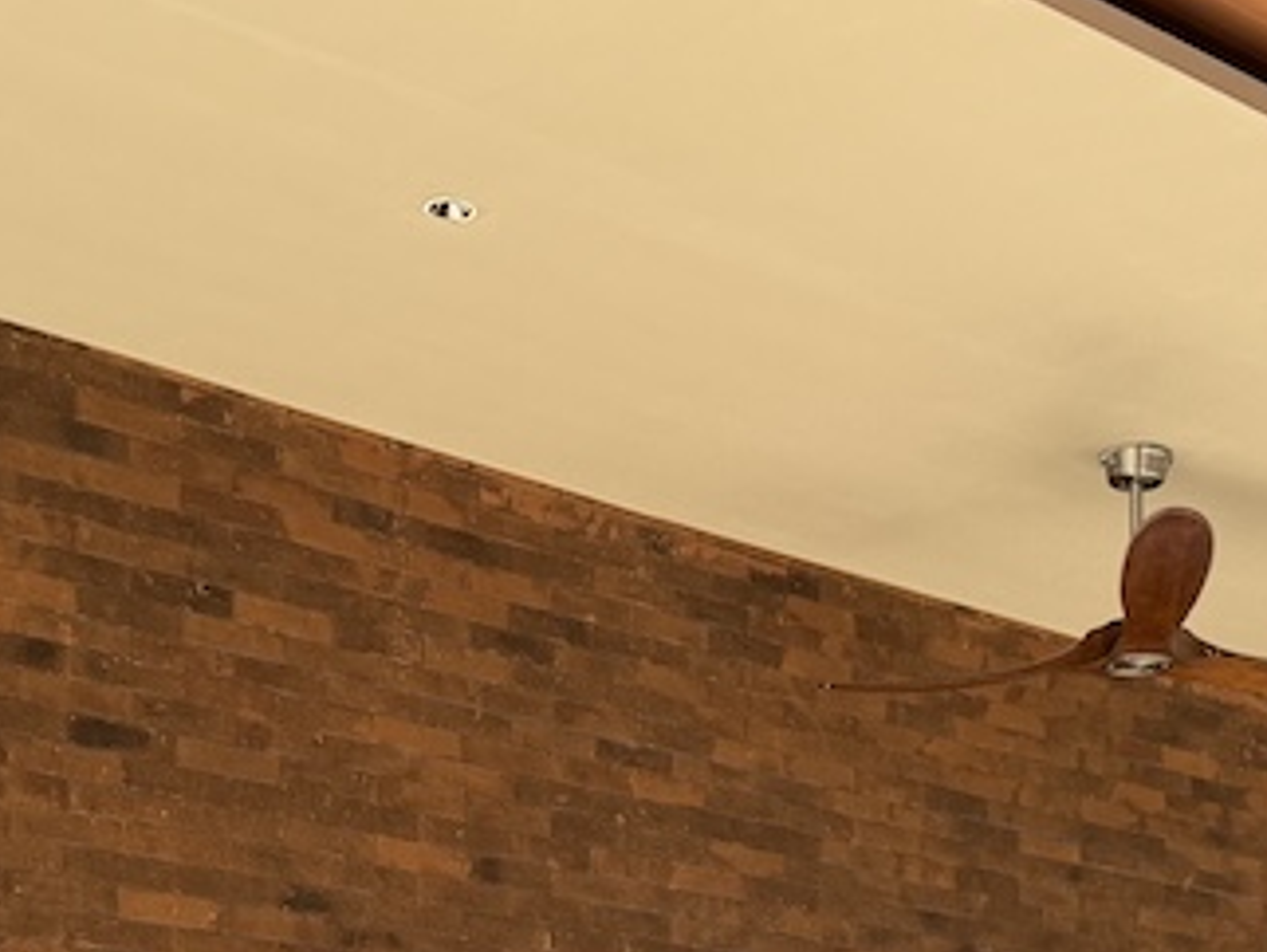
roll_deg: -1.1
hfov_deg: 25.5
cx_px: 838
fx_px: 2784
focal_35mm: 76
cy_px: 1115
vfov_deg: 18.5
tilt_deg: +6.9
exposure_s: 1/2110
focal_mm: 6.76
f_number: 1.78
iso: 100
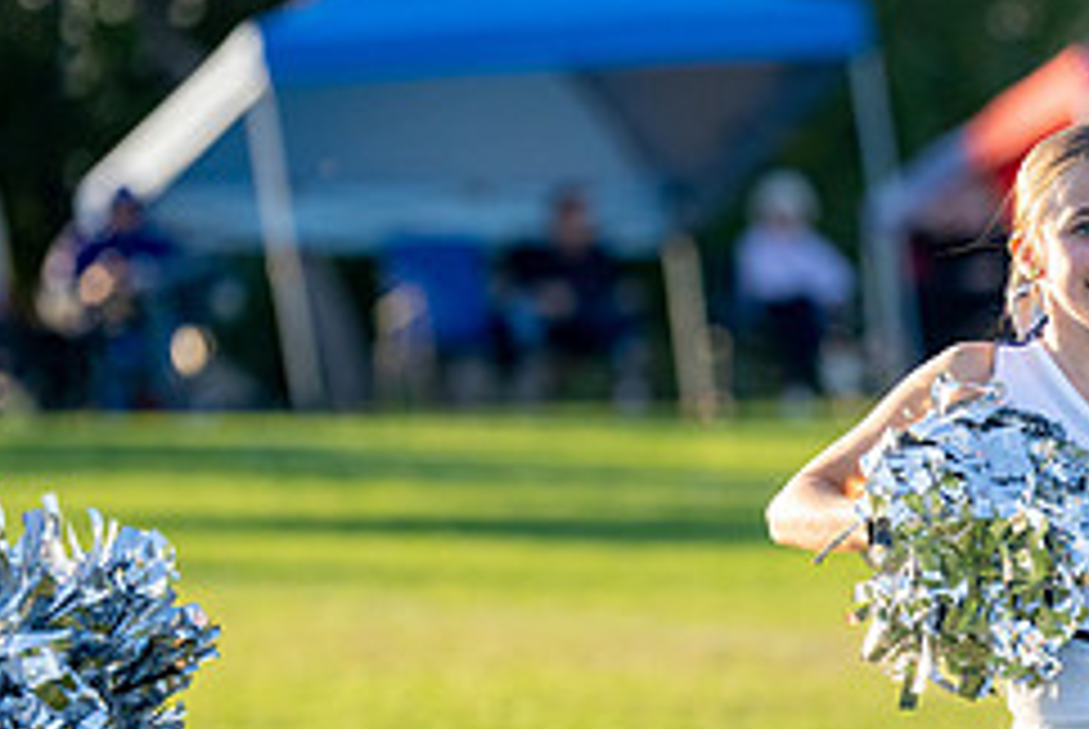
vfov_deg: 3.3
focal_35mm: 414
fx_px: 12538
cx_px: 1112
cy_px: 654
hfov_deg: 5.0
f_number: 2.8
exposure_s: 1/2000
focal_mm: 142
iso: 320
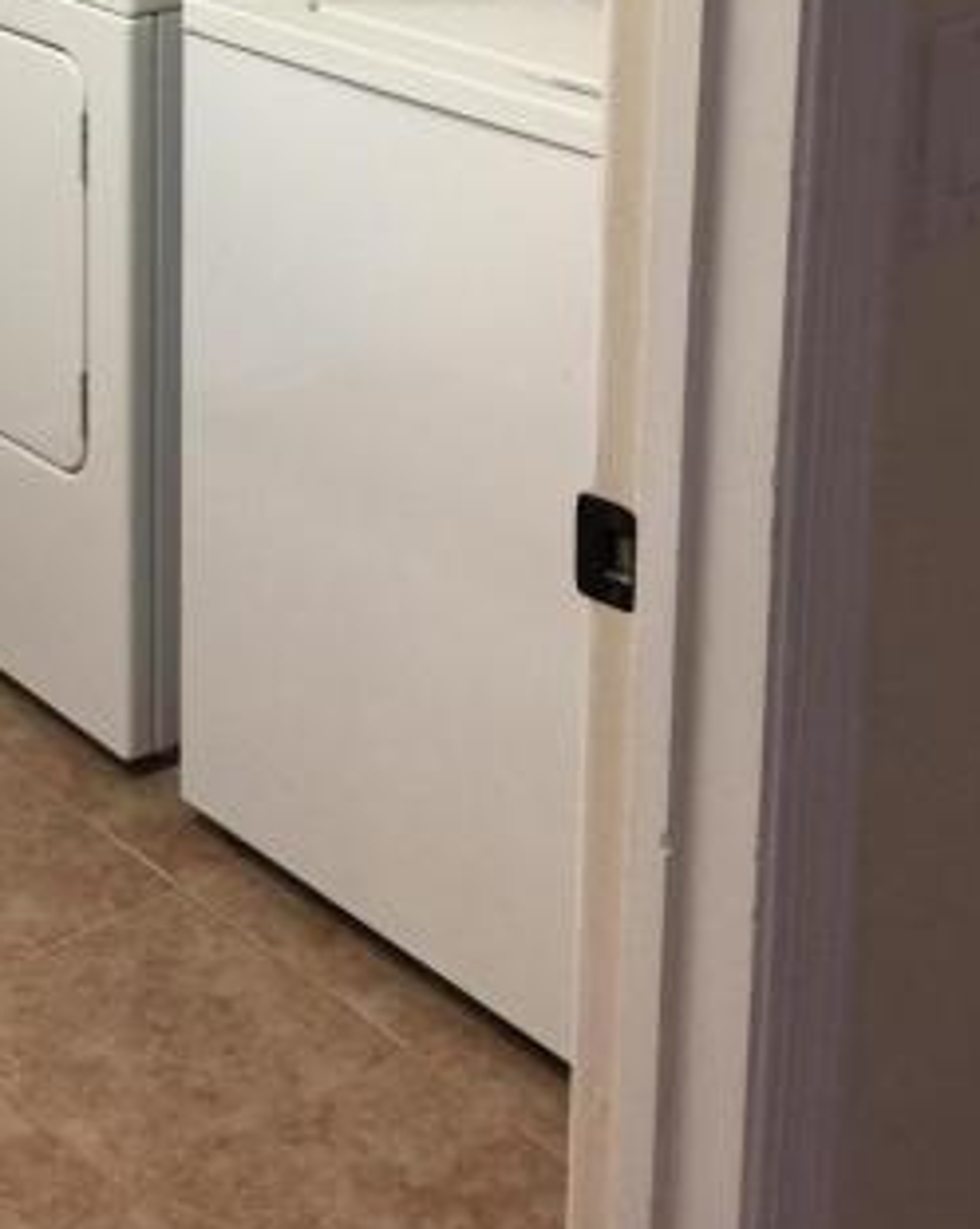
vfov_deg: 25.8
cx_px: -12
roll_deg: +1.4
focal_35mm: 70
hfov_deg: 21.0
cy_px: 12
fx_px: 2543
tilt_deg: -14.7
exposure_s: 1/30
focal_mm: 4.15
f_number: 2.2
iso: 50
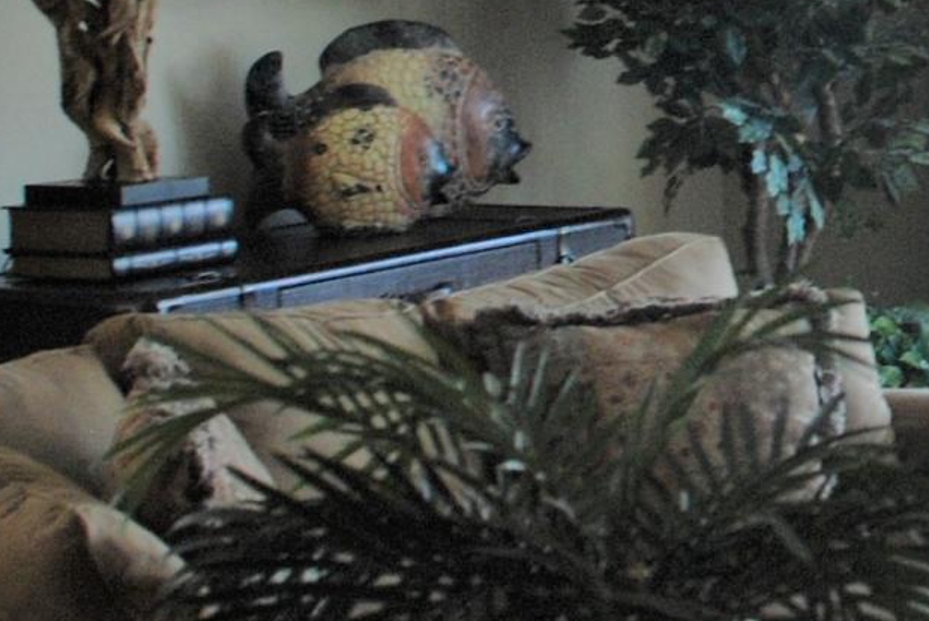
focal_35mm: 160
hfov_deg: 12.4
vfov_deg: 8.5
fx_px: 4133
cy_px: -93
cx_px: 1201
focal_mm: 22
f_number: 3.8
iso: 200
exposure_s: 1/50
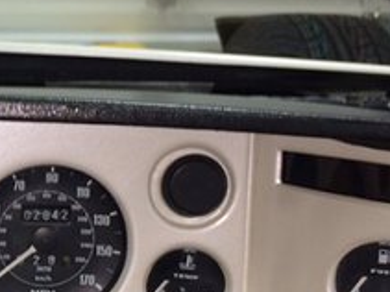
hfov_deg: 16.4
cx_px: -107
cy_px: 170
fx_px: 1284
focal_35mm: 114
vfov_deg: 13.0
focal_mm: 4.12
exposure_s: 1/43
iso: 32
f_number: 2.2
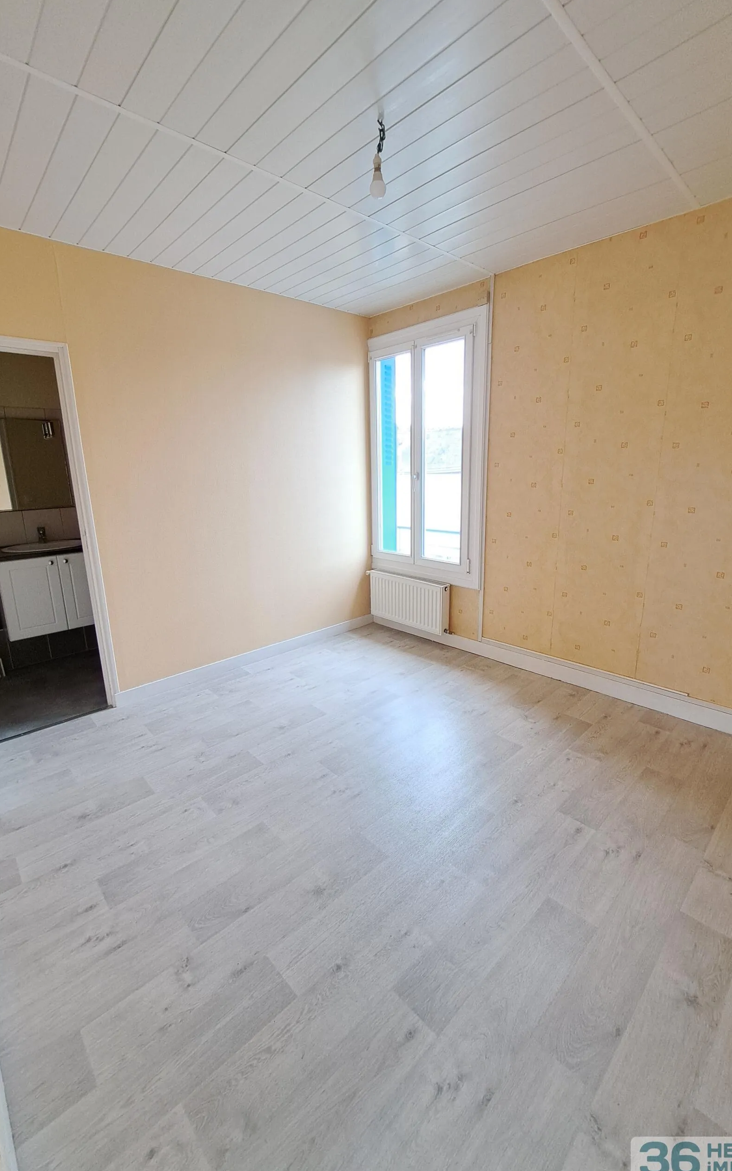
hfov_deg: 78.6
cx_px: 368
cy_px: 592
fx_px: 447
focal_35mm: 14
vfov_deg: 105.3
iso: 100
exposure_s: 1/50
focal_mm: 1.74
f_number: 2.2
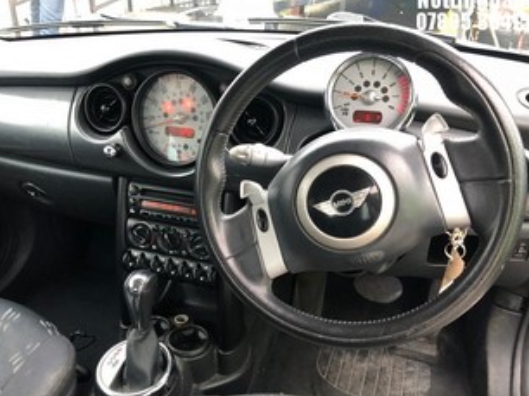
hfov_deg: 56.7
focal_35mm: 32
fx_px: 489
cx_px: 239
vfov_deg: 44.1
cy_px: 214
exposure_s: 1/17
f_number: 1.8
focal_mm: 4
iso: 80
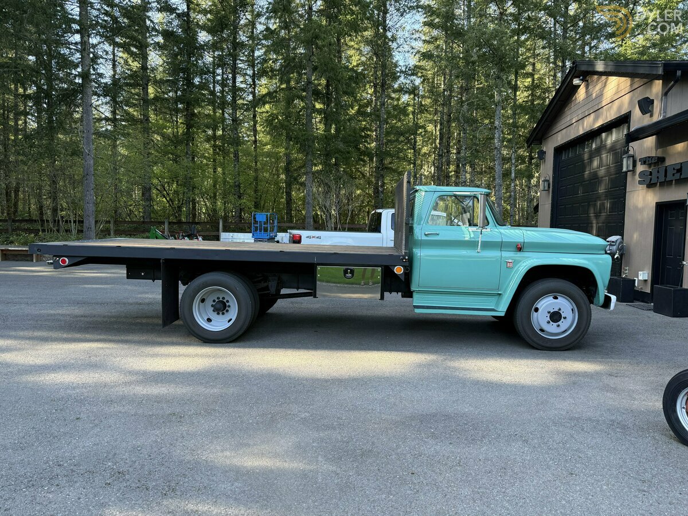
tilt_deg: -3.5
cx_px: 344
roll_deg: -1.5
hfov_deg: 71.6
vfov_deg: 56.8
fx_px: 477
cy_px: 258
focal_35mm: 24
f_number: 1.78
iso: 80
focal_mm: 6.76
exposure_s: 1/155
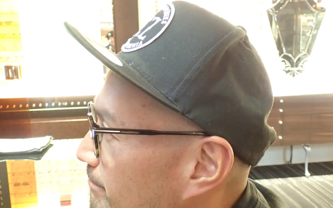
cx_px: 168
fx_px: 372
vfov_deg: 31.1
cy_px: 125
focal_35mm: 41
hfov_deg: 48.2
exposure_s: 1/15
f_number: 2.7
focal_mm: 6.86
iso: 800
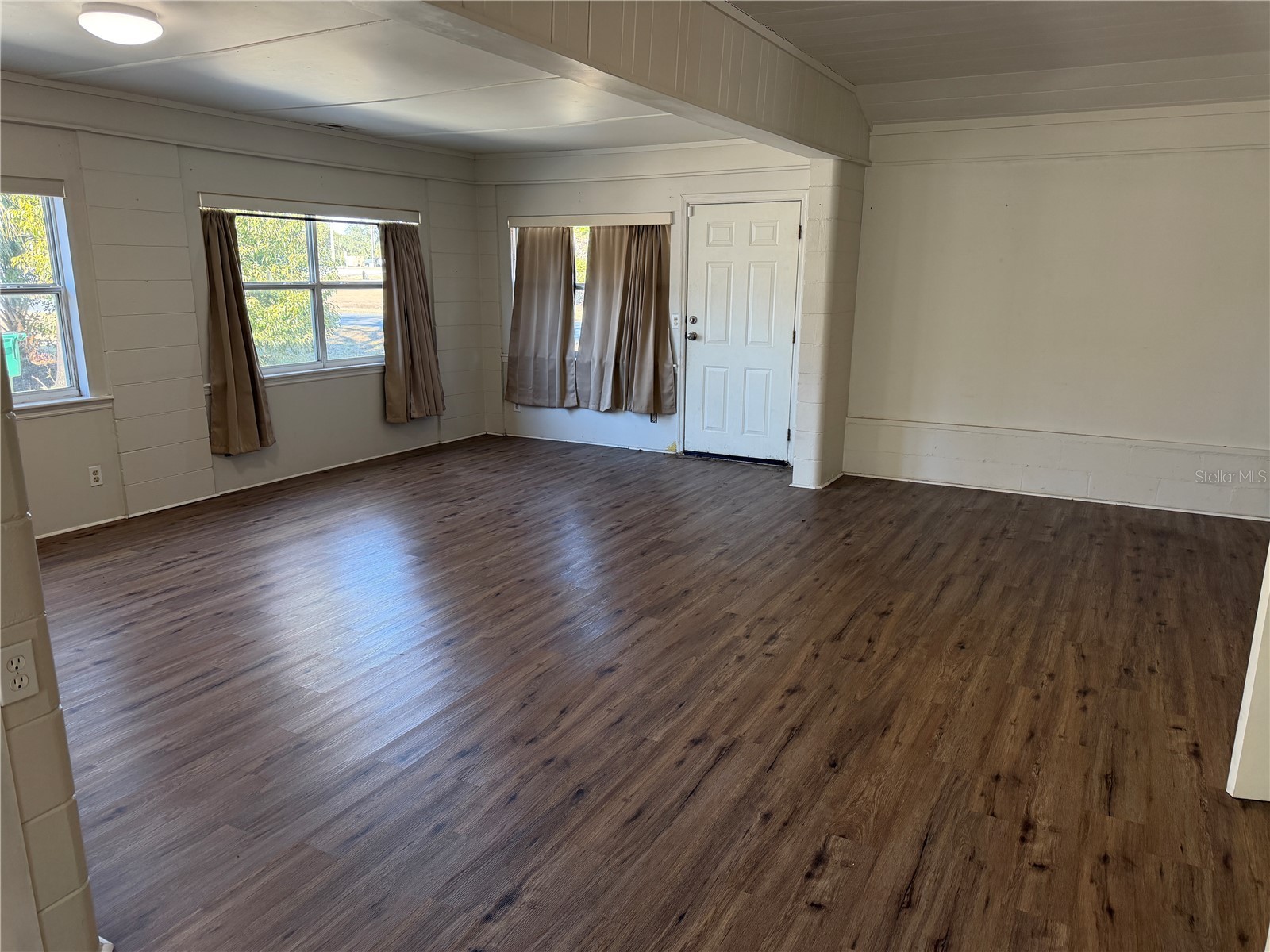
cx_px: 635
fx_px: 881
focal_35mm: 24
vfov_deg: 56.8
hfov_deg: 71.6
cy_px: 476
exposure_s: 1/140
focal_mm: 6.76
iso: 200
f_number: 1.78
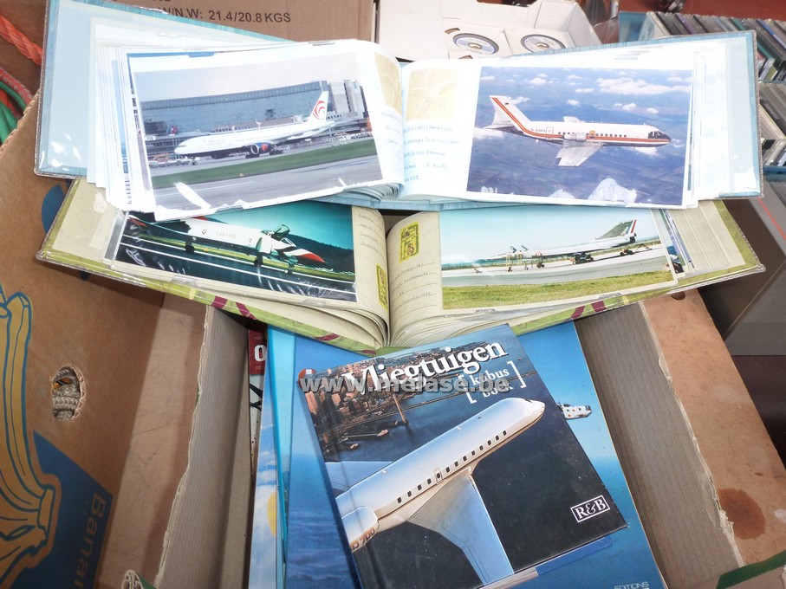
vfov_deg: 56.8
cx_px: 393
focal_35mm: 24
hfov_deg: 71.6
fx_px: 545
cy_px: 294
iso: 160
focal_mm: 4.3
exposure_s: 1/80
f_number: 3.3
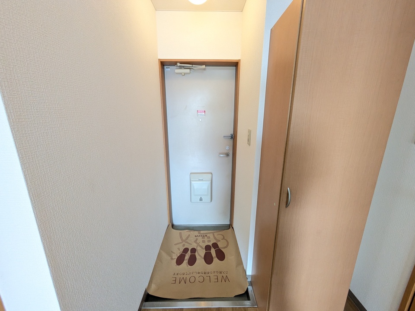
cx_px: 208
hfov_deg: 102.1
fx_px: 168
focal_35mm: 14
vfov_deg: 85.7
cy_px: 156
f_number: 2.2
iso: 219
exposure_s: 1/60
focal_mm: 1.83
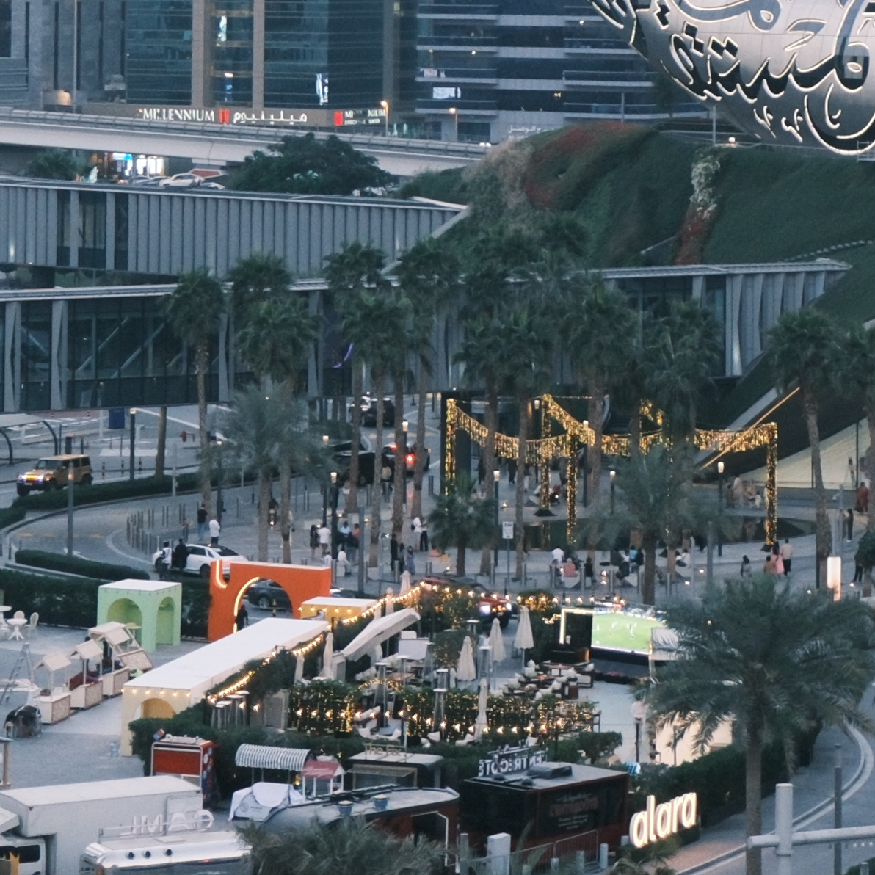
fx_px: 4833
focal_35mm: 169
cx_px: 1210
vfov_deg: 10.0
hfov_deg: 10.1
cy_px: -430
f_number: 3.2
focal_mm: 25.4
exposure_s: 1/100
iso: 640
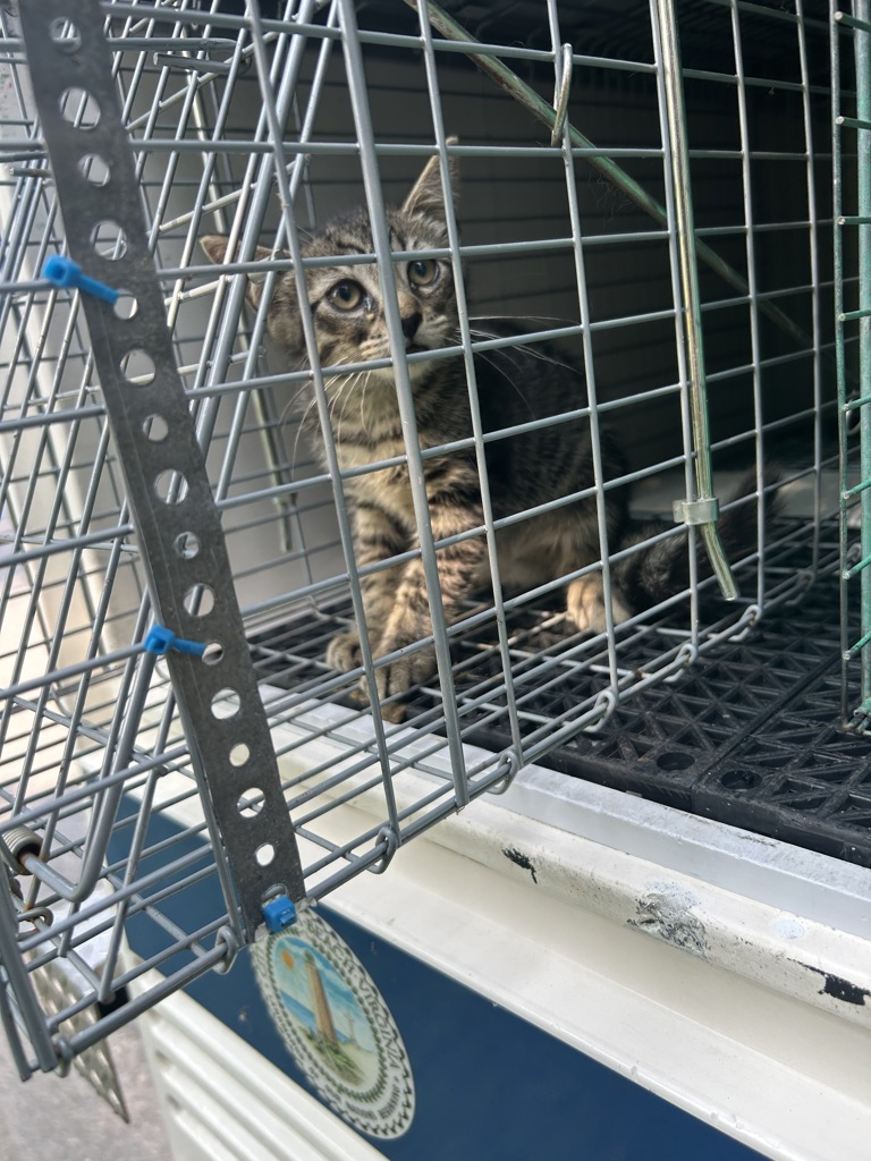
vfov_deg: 67.3
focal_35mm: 26
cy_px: 580
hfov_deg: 53.1
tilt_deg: -10.7
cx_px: 436
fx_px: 872
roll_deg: +5.7
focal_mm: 5.7
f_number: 1.5
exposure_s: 1/359
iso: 50
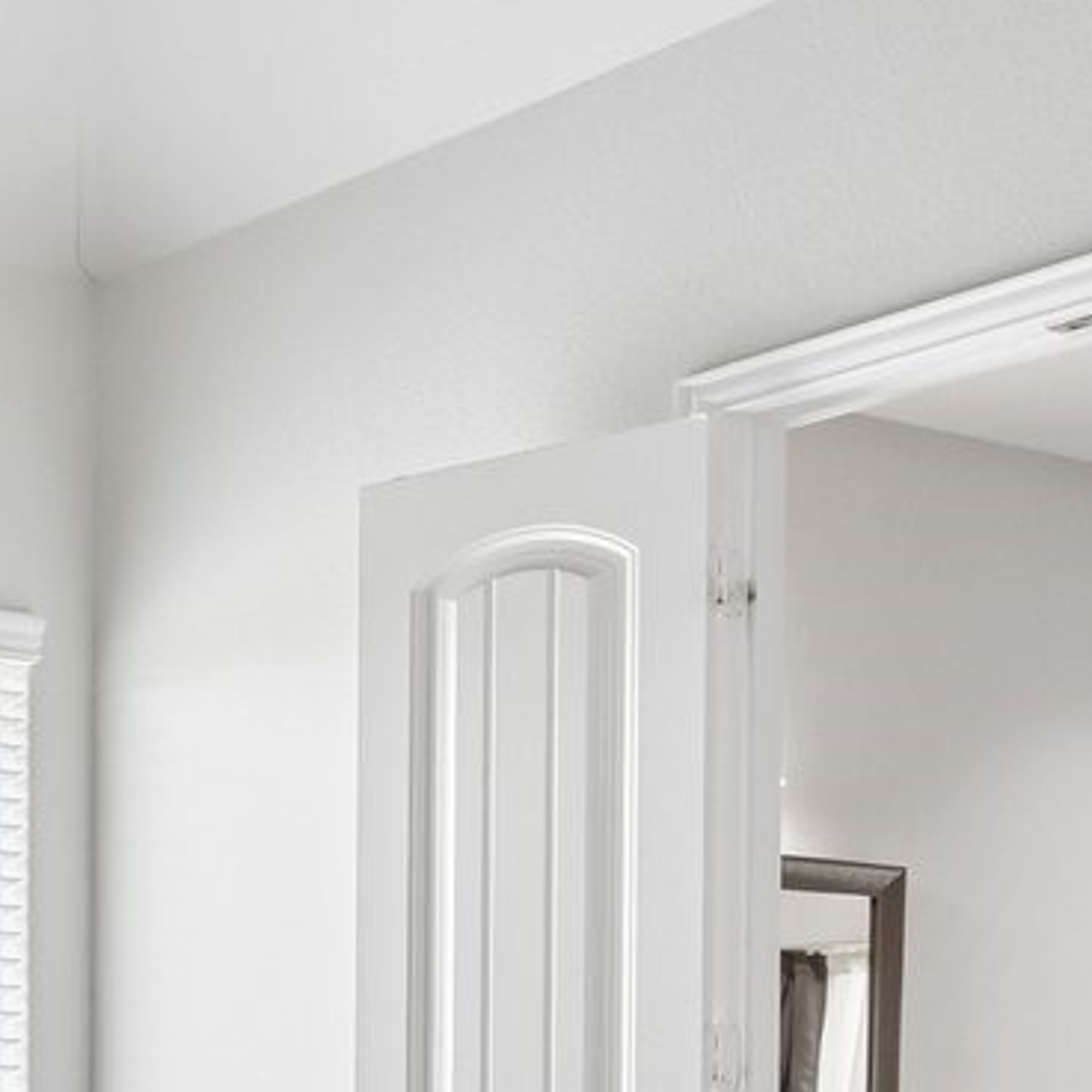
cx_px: -1047
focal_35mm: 73
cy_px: 1245
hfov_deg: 17.4
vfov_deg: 22.1
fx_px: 2618
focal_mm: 15.5
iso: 400
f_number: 8
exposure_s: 1/30
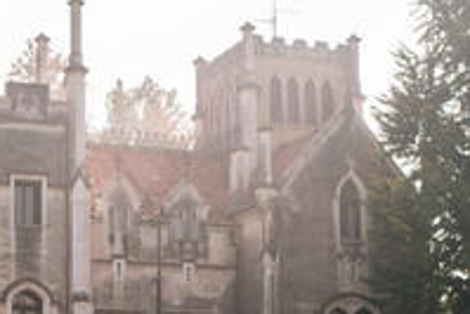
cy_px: 368
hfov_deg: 19.3
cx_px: 45
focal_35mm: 104
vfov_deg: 12.9
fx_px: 1359
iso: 125
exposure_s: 1/2500
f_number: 3.2
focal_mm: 35
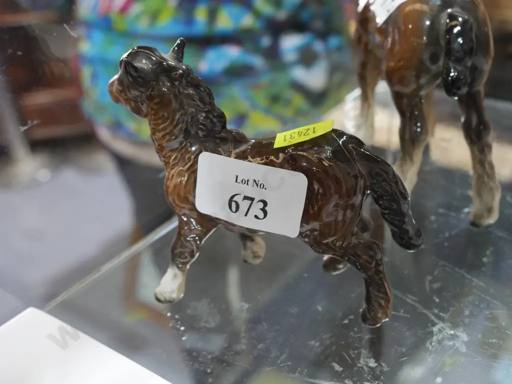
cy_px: 192
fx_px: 681
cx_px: 256
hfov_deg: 41.2
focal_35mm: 46
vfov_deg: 31.5
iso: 1000
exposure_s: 1/60
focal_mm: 23
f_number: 5.6
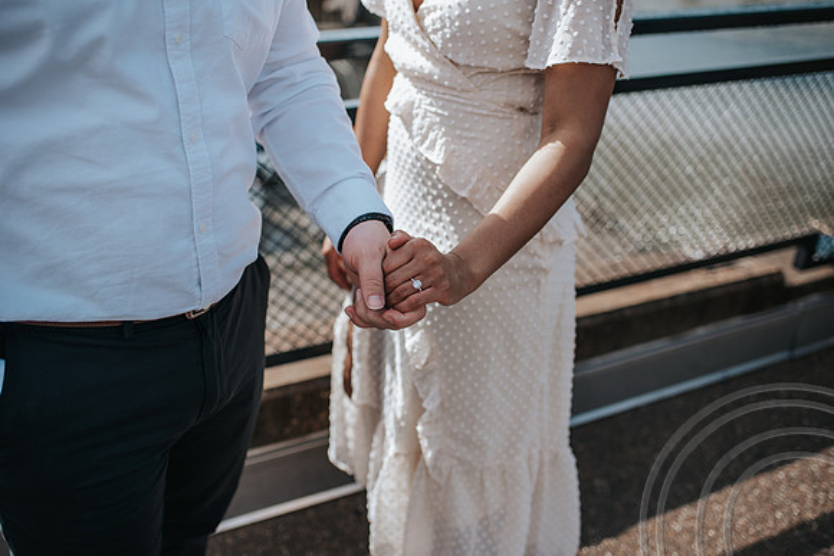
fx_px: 811
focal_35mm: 35
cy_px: 278
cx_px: 417
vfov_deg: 37.9
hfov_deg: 54.4
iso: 100
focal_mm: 35
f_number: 2.5
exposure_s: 1/1000
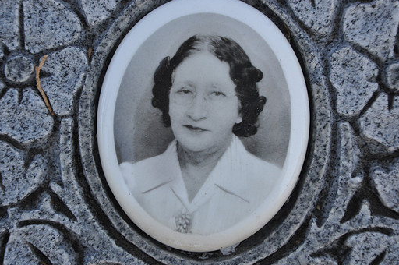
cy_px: 128
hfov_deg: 11.5
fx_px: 1977
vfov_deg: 7.7
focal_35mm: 179
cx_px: 196
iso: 250
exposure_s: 1/125
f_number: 5.6
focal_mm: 105
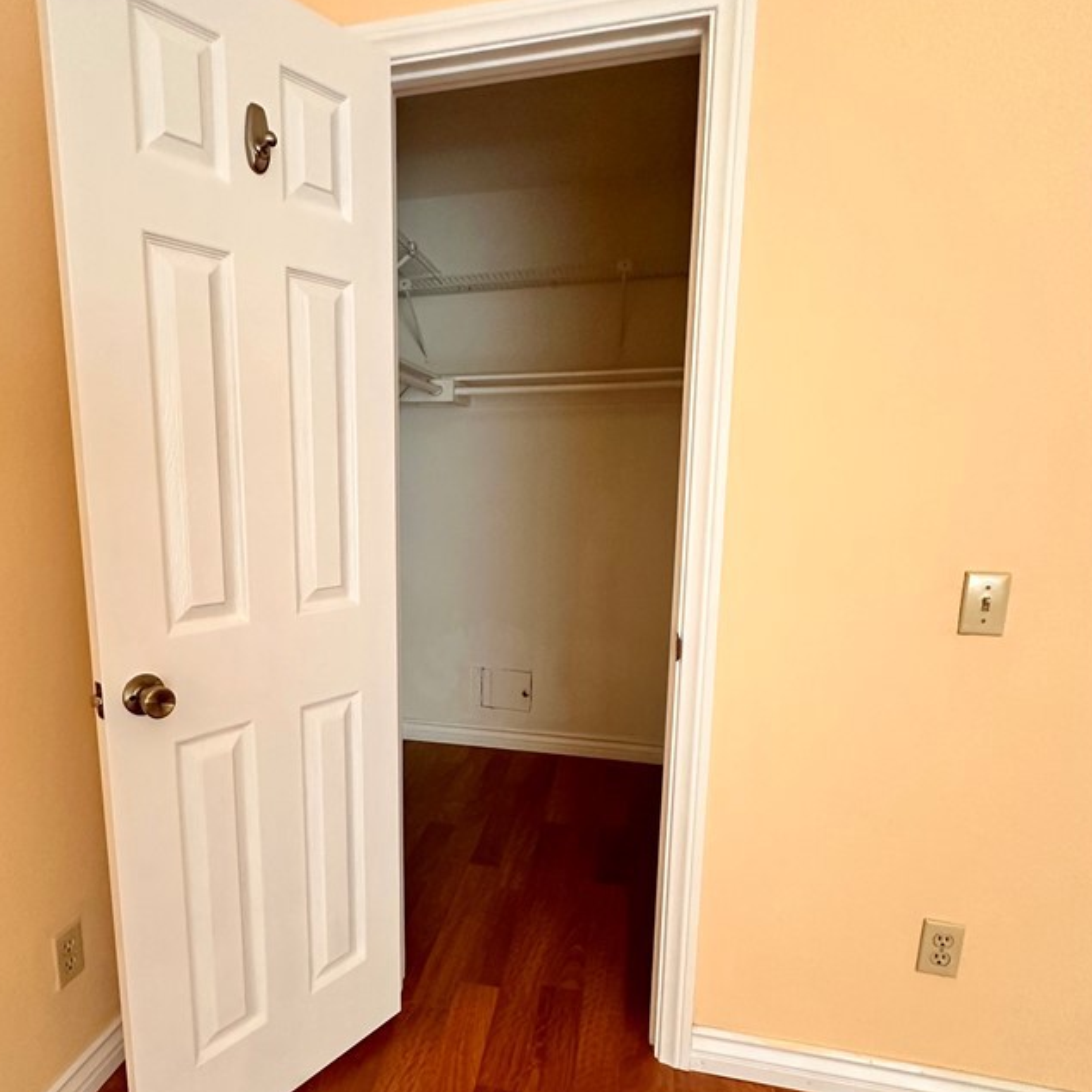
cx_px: 441
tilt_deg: -9.5
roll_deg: -2.4
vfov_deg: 74.7
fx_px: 714
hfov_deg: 74.1
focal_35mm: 20
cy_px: 594
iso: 400
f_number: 2.2
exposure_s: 1/60
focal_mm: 2.22
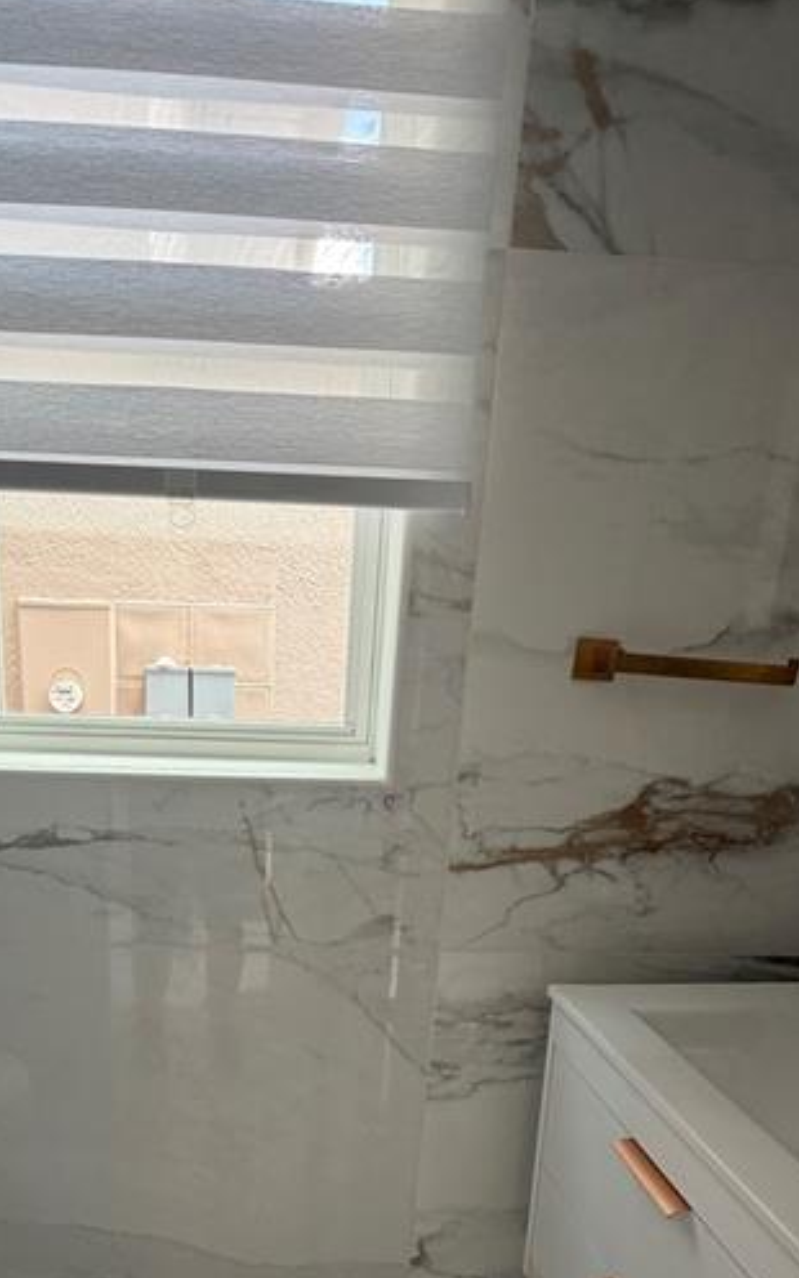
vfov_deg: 74.3
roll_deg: -1.1
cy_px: 873
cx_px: 276
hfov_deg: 52.1
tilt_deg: -16.0
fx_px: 801
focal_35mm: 23
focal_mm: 2.22
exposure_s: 1/121
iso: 160
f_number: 2.2
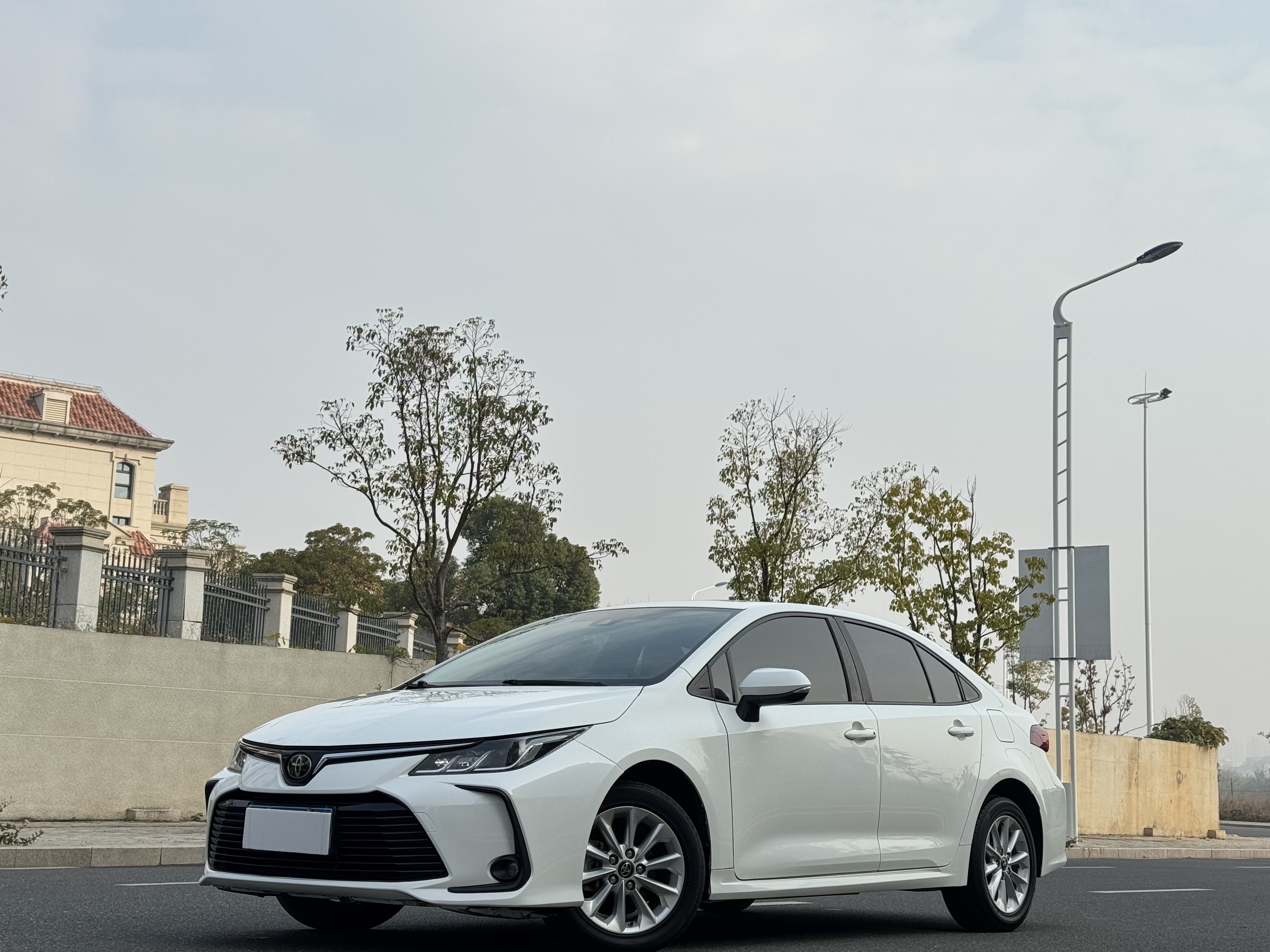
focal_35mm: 51
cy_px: 470
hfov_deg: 37.5
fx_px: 1871
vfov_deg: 28.6
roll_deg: -1.9
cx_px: 609
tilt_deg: +8.8
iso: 64
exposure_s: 1/2959
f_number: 1.78
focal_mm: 6.76
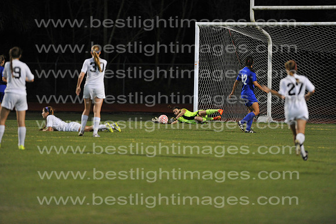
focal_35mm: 300
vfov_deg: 4.6
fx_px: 2798
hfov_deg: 6.9
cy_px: 112
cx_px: 168
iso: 5000
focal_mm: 300
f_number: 3.2
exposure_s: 1/400
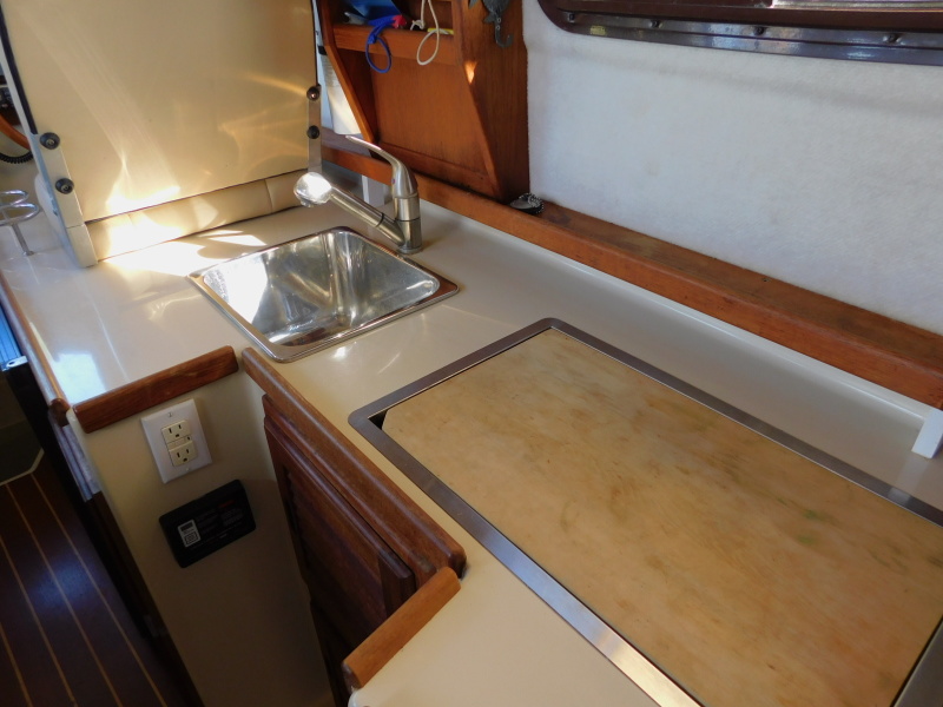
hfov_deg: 73.9
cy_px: 354
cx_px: 472
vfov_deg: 58.9
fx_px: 627
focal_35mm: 23
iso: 125
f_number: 3
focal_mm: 4
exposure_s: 1/40
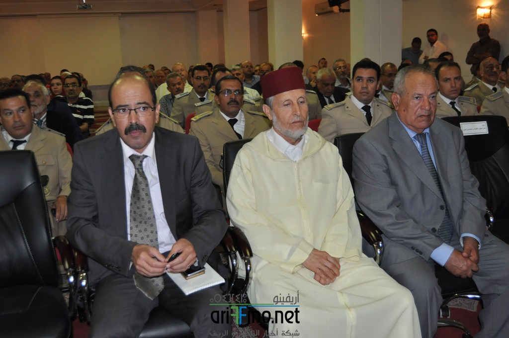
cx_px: 254
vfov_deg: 34.1
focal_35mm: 39
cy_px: 169
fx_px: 551
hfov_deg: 49.6
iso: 800
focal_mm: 26
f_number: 4
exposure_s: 1/60
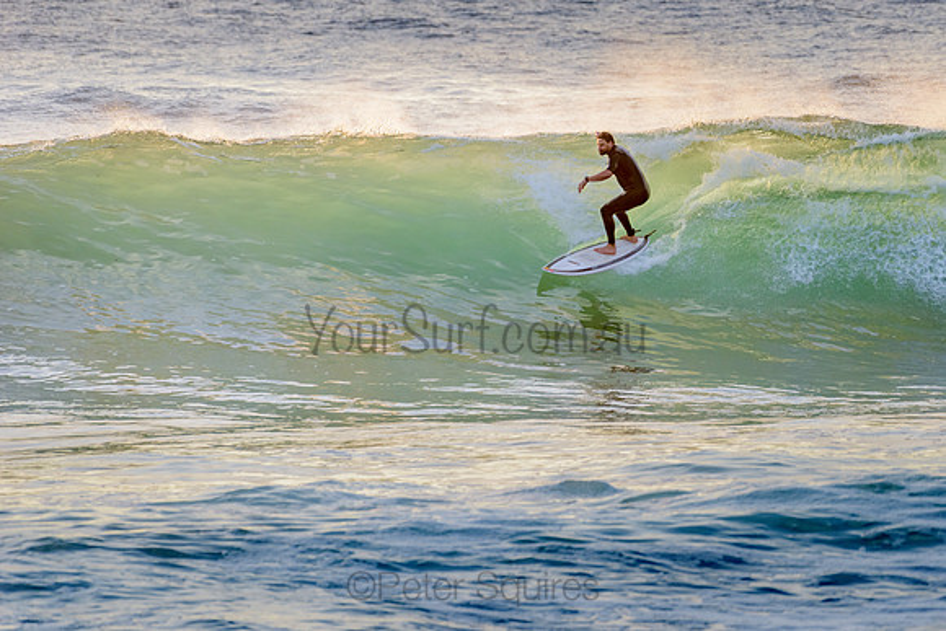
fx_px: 16107
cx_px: 580
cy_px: 246
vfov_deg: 2.2
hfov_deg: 3.4
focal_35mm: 613
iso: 250
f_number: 5.6
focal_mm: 500
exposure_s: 1/320
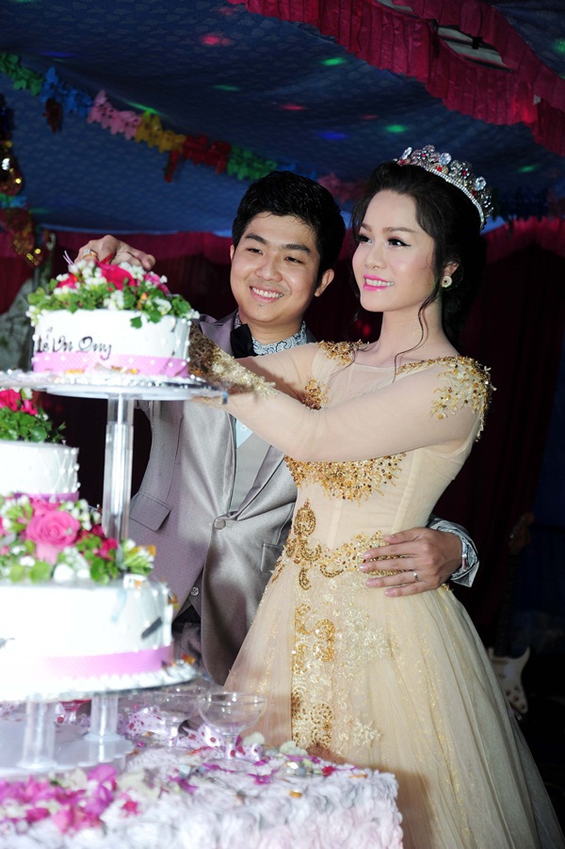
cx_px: 282
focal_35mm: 56
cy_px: 424
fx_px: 1320
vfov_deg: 35.7
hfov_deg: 24.2
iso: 400
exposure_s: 1/50
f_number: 4.2
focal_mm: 56
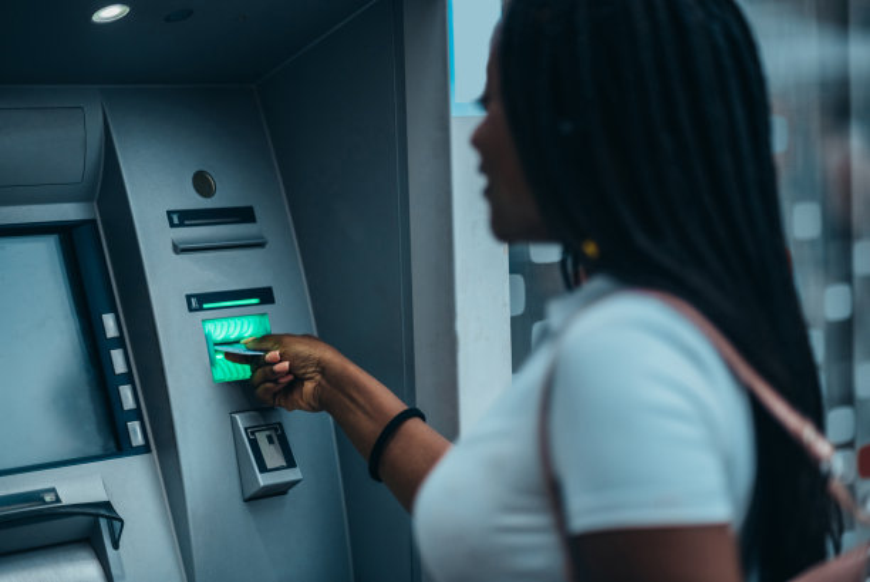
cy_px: 291
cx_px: 435
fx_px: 2056
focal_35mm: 85
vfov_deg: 16.1
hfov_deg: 23.9
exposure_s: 1/1000
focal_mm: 85
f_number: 1.8
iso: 250
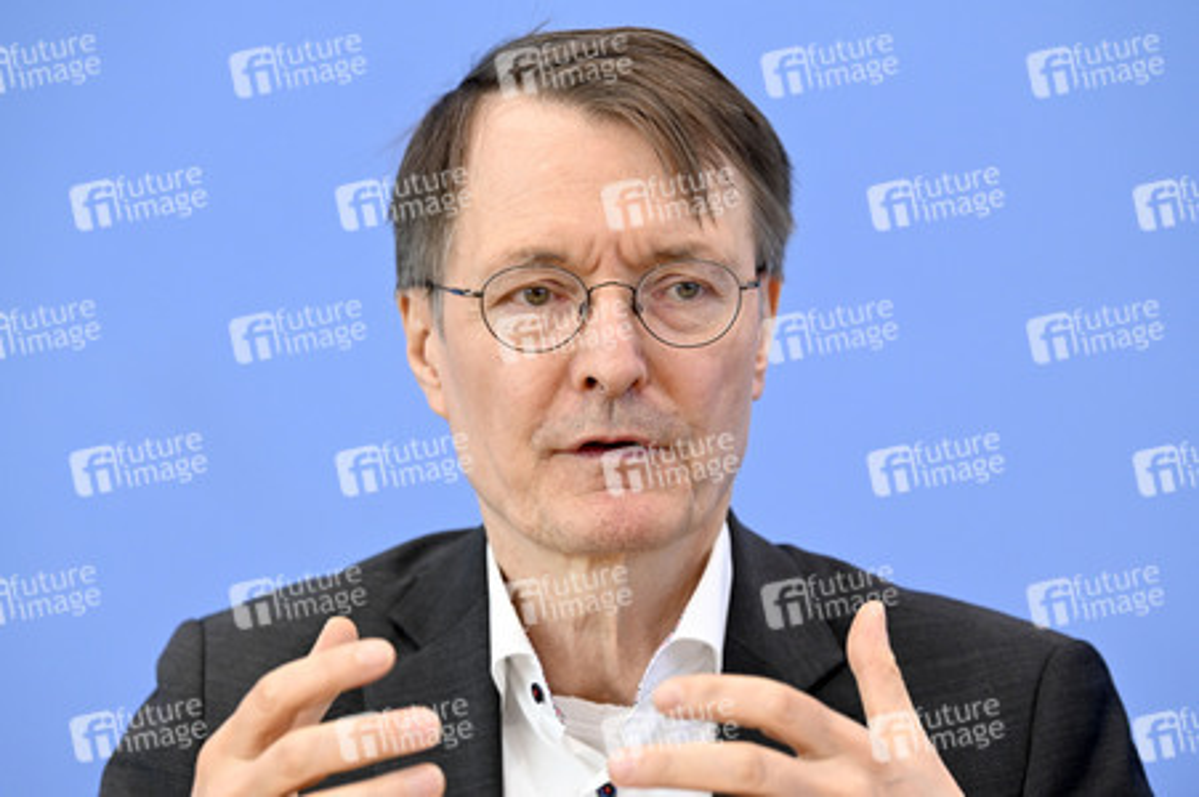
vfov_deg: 7.8
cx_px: 600
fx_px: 5824
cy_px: 398
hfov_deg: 11.8
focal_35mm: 175
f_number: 4.5
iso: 3200
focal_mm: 175
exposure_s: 1/800
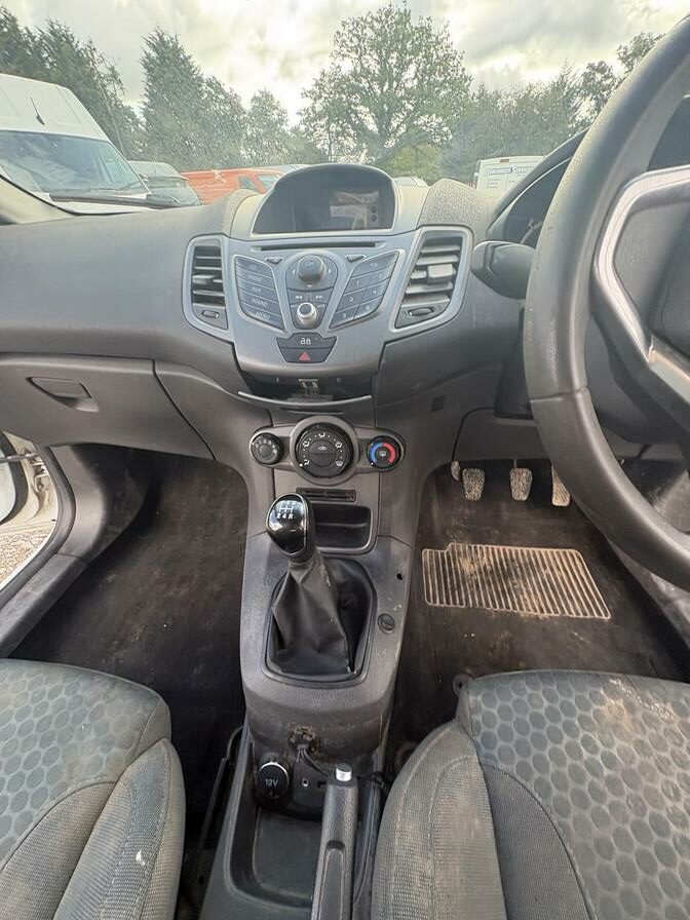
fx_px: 372
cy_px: 460
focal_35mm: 14
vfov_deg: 102.1
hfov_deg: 85.7
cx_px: 345
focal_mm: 2.22
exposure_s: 1/101
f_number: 2.2
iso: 125
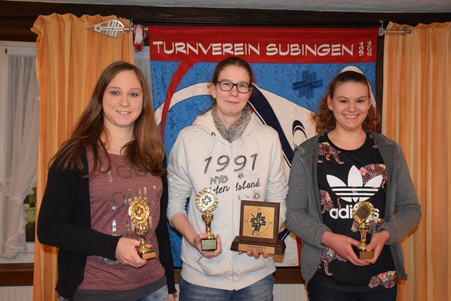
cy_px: 151
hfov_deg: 48.4
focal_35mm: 40
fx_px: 501
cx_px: 226
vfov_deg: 33.4
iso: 3200
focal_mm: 26
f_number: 3.8
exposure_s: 1/60
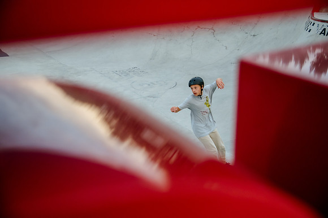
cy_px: 109
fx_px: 437
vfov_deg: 28.0
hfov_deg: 41.1
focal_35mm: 48
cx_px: 164
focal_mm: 48
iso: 2500
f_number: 4
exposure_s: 1/640
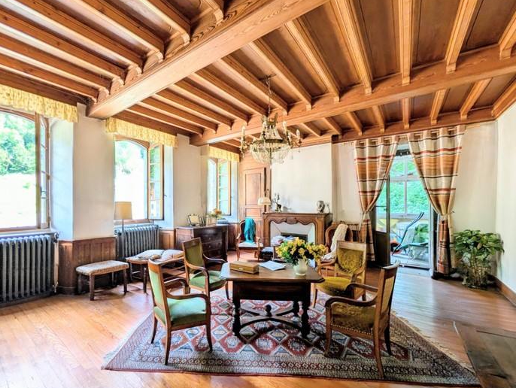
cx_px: 227
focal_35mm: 14
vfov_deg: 85.7
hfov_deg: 101.5
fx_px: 209
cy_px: 205
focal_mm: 2.02
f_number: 1.7
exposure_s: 1/81.8
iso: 48
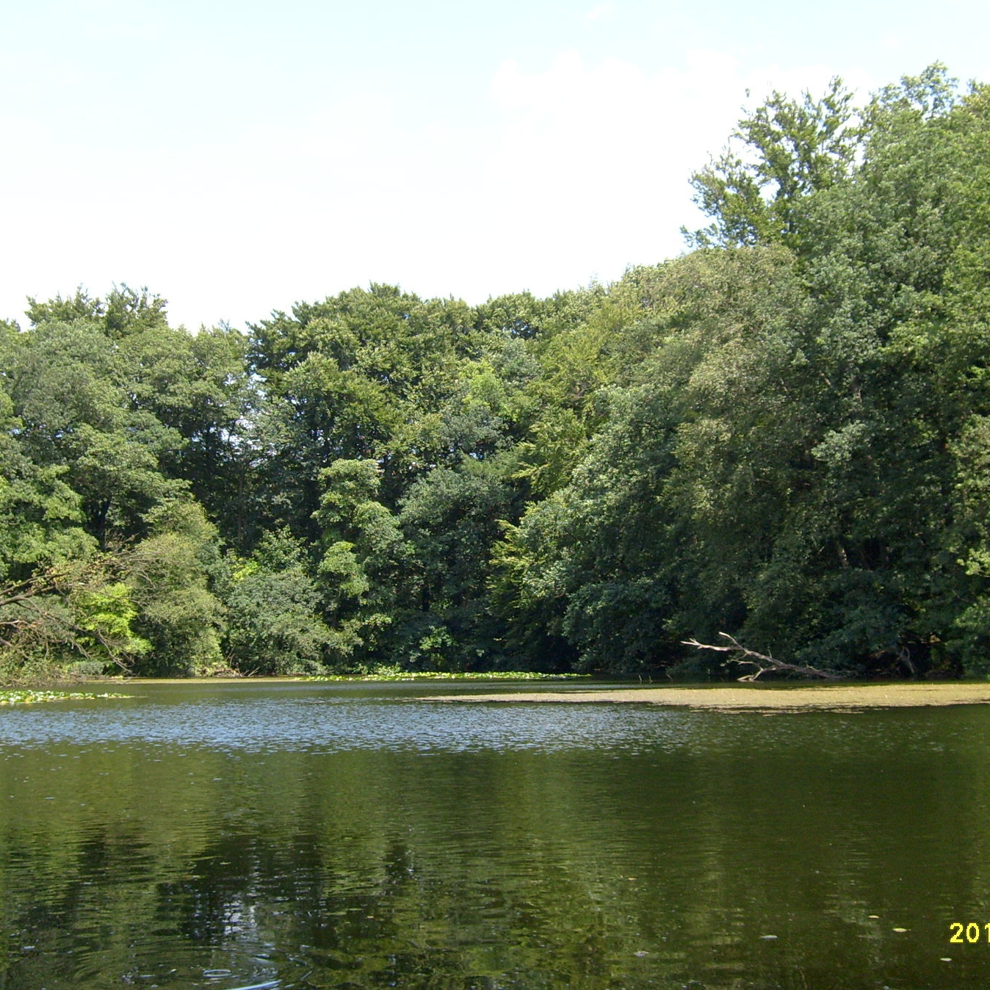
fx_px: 1521
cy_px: 485
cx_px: 497
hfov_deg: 36.1
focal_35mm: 47
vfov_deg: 36.1
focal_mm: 5.8
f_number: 7.1
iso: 80
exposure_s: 1/90
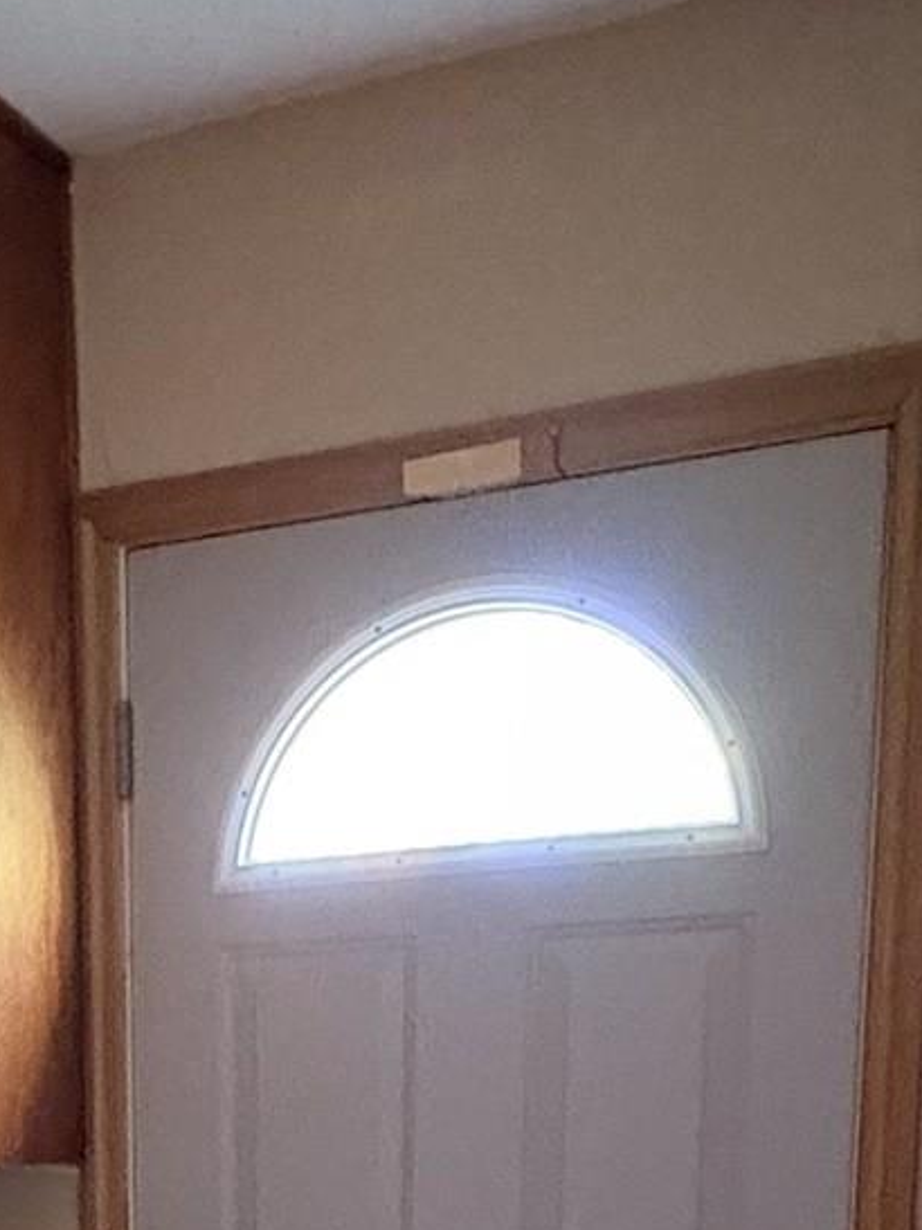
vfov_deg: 27.8
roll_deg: +1.0
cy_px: 1547
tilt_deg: -9.4
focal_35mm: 59
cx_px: 58
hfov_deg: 24.0
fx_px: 2096
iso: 1000
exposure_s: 1/30
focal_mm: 2.22
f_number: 2.2
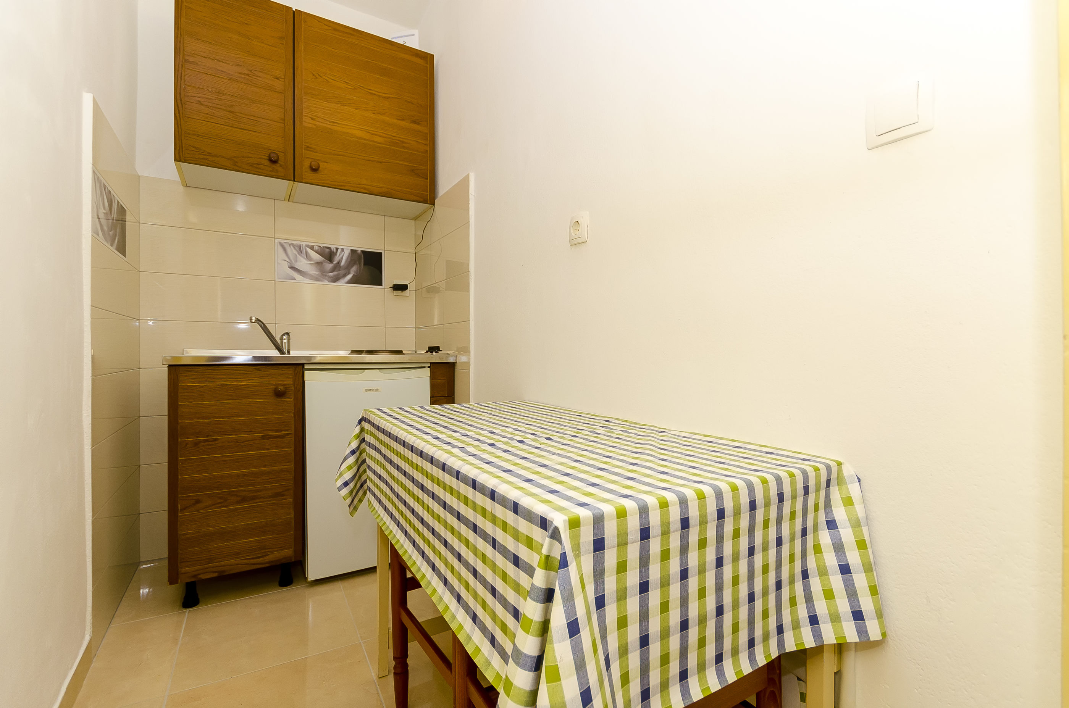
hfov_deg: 95.1
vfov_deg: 71.8
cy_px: 354
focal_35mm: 16
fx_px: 489
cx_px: 534
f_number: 6.3
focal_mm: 11
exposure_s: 1/250
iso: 200
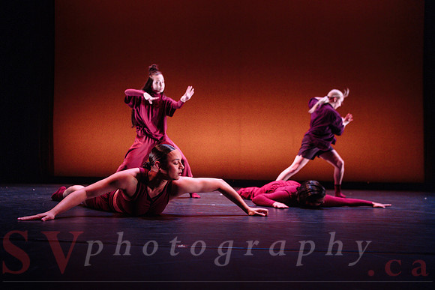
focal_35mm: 32
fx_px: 386
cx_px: 197
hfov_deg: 58.7
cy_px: 157
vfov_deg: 41.2
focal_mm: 29
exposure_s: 1/250
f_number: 2.8
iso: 2500
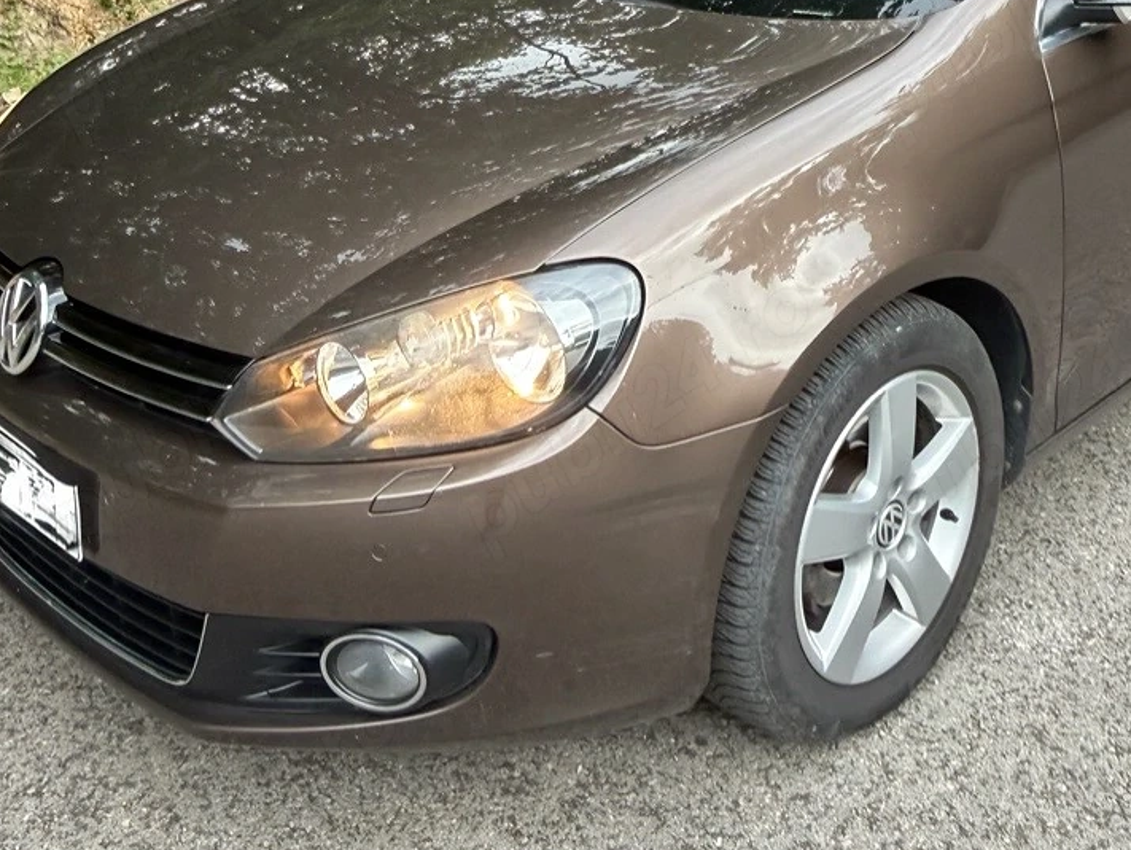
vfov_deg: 30.6
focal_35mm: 45
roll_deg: +0.1
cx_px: 743
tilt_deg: -5.9
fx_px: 1471
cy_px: 64
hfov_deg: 41.6
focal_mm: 2.22
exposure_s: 1/96
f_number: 2.2
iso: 320
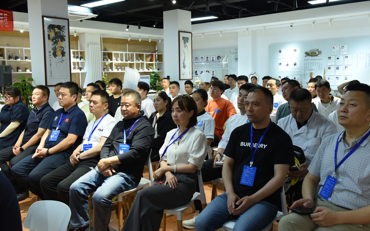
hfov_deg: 54.0
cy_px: 108
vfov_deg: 35.3
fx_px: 363
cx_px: 189
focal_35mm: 36
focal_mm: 34
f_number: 5.6
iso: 1600
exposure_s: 1/125
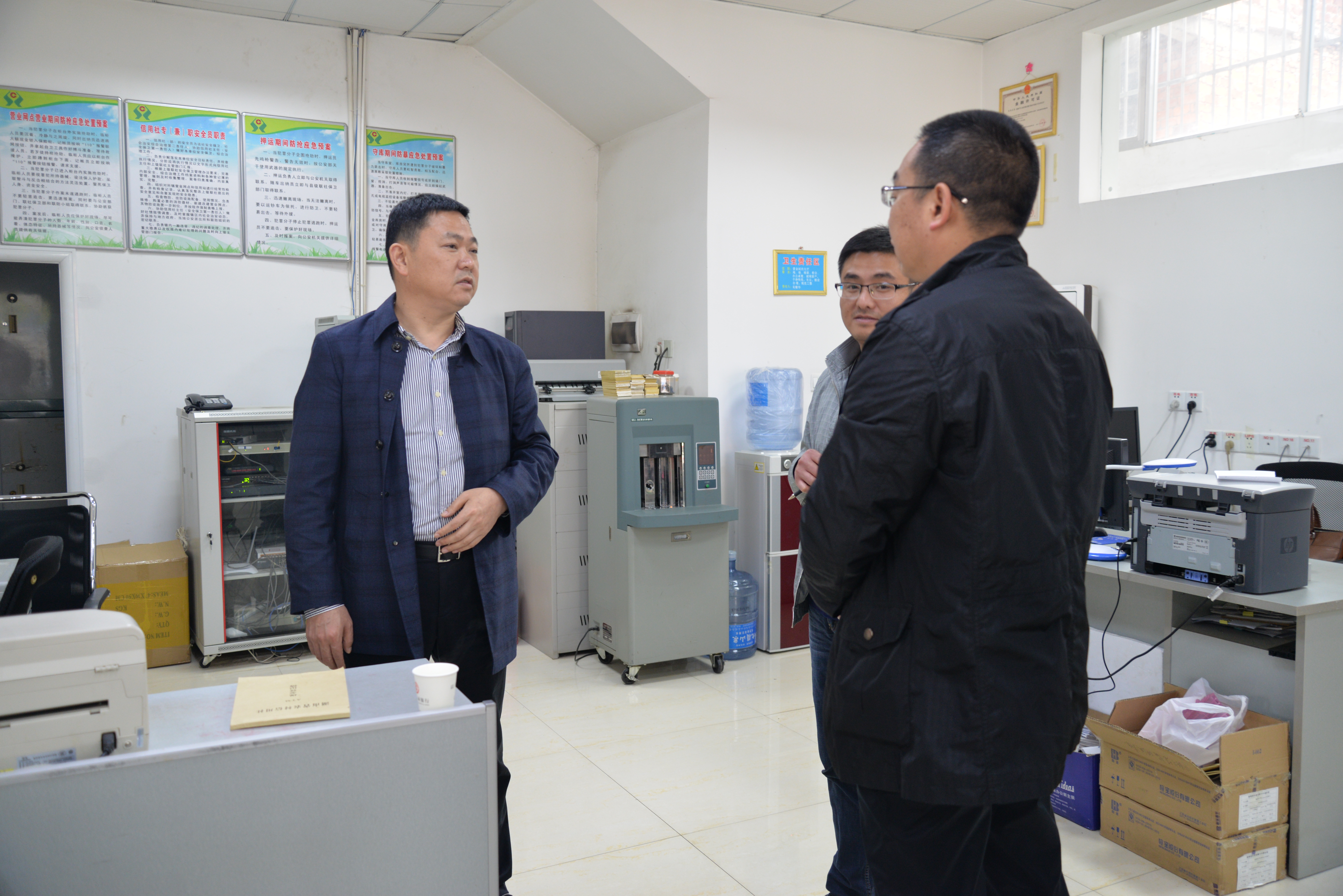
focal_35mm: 29
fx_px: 1082
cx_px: 672
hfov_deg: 63.6
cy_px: 448
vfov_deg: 45.0
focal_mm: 29
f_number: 3.8
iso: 800
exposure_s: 1/30
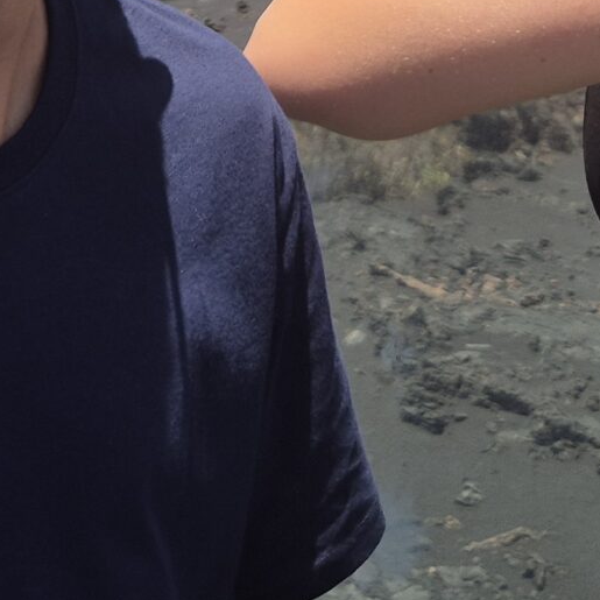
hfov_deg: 17.2
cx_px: 273
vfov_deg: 15.1
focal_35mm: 101
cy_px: -458
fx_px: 1981
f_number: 1.8
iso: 25
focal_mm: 5.4
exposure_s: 1/1688
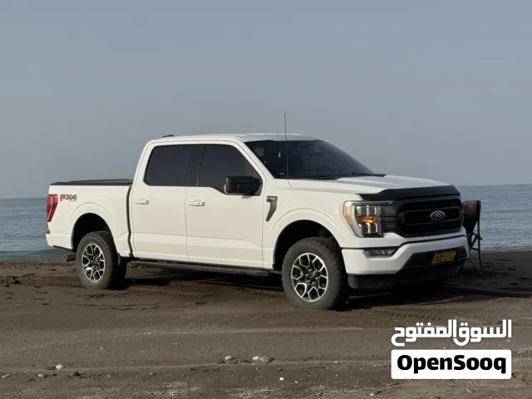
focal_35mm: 48
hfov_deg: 39.7
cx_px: 266
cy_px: 200
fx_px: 738
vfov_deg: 30.3
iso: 64
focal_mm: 6.76
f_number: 1.78
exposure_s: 1/5587
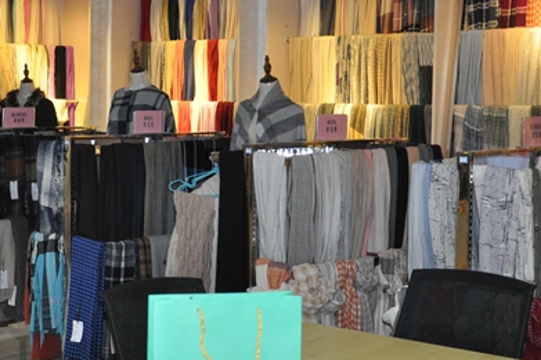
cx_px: 130
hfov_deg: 27.7
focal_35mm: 72
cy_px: 166
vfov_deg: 18.9
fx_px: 1080
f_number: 4
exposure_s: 1/60
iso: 800
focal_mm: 25
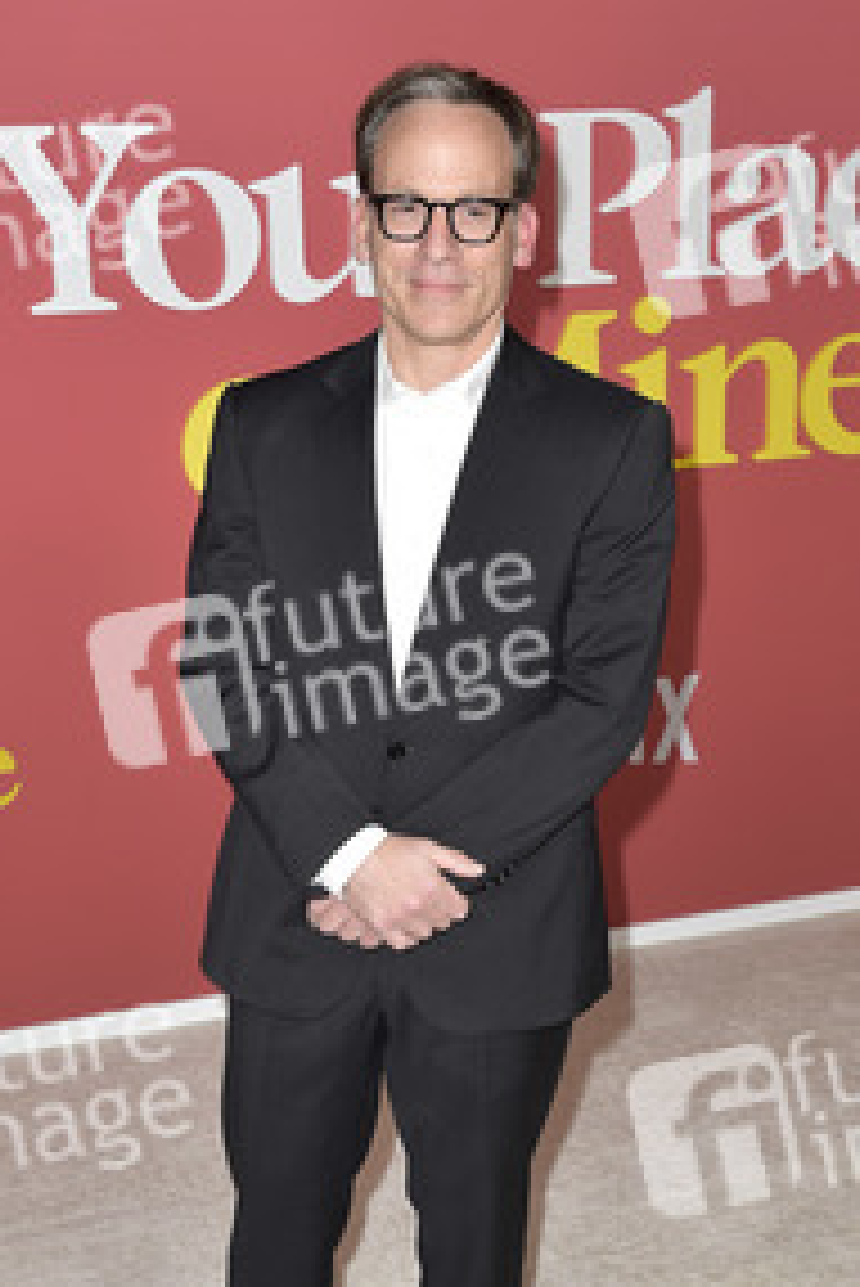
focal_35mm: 56
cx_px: 453
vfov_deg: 35.2
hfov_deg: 24.2
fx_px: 2004
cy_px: 886
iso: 400
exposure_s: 1/250
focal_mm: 40
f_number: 6.3
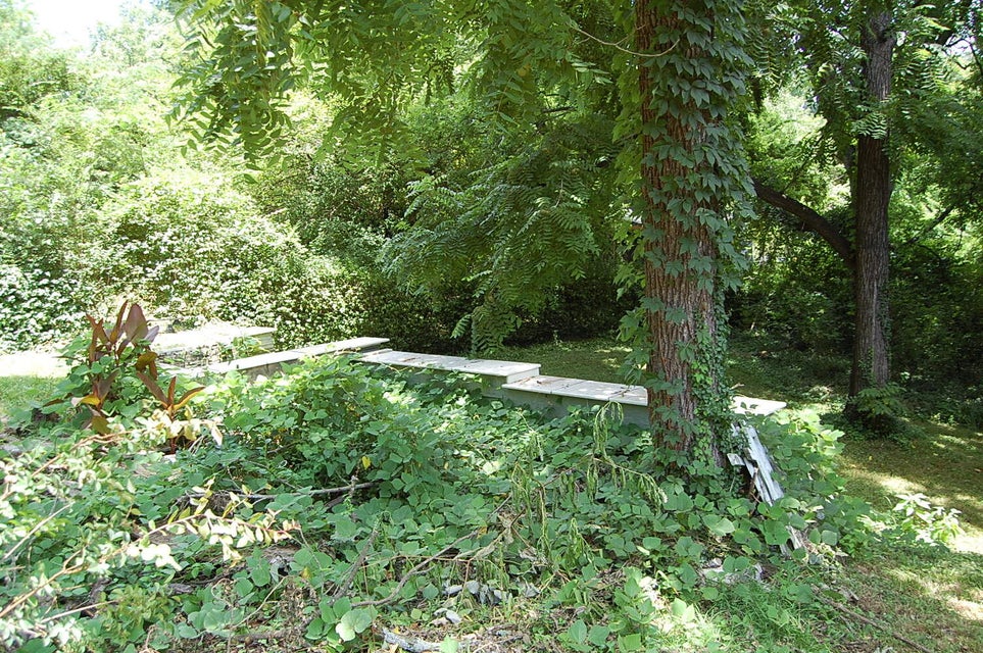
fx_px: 736
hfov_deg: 67.4
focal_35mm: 27
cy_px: 326
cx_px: 492
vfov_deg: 47.8
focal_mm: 18
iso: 200
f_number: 5
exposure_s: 1/100
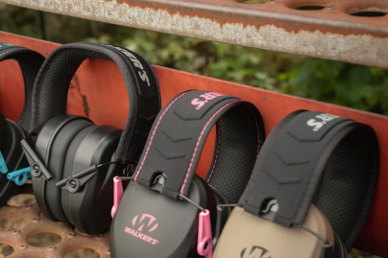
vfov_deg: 25.5
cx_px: 117
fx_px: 565
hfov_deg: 37.3
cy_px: 183
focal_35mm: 52
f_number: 5
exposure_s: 1/320
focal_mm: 35.3
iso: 1000
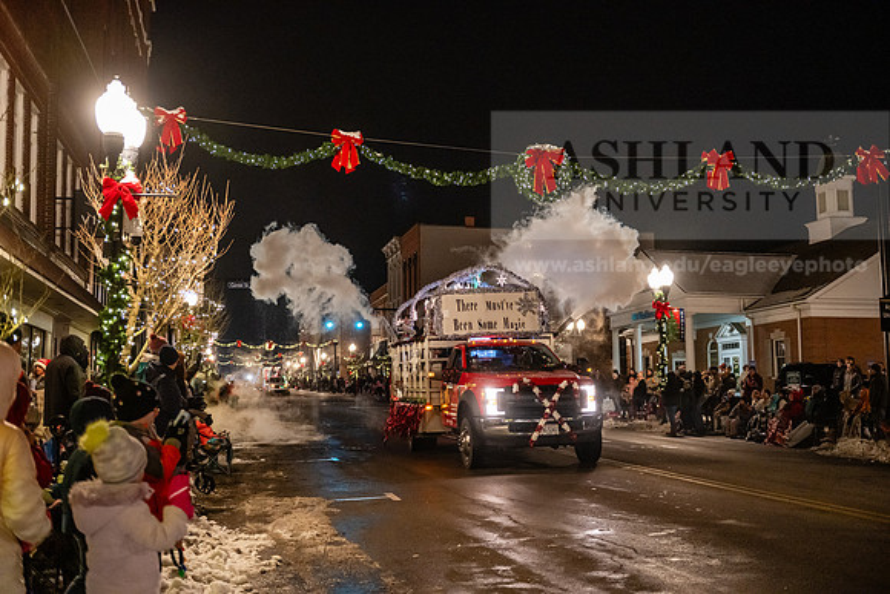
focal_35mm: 40
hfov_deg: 48.4
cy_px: 297
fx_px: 989
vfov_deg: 33.4
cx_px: 445
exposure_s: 1/250
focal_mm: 40
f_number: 2.8
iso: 4000
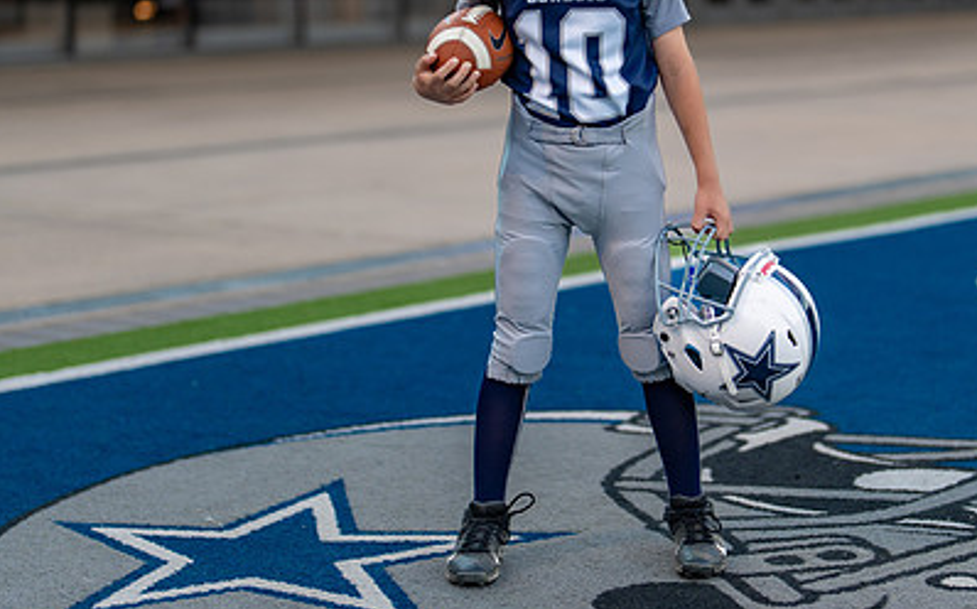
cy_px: 217
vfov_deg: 14.3
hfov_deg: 22.8
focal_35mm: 91
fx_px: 2421
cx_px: 581
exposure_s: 1/400
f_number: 1.2
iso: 160
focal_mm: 50
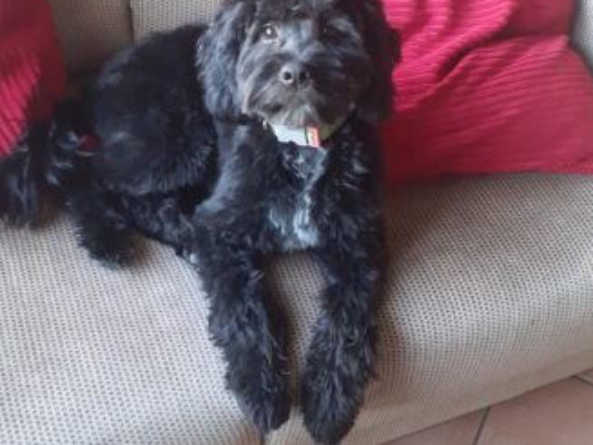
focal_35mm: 33
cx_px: 276
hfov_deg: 55.3
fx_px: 565
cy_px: 174
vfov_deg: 42.7
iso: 320
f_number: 1.9
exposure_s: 1/25
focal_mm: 3.6
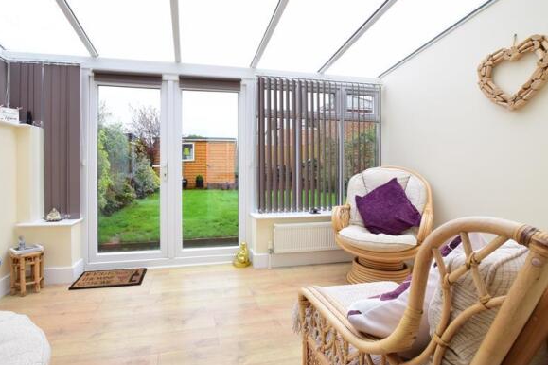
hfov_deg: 92.9
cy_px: 169
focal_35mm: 17
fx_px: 259
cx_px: 245
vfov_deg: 70.3
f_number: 18
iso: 400
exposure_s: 1/20
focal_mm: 10
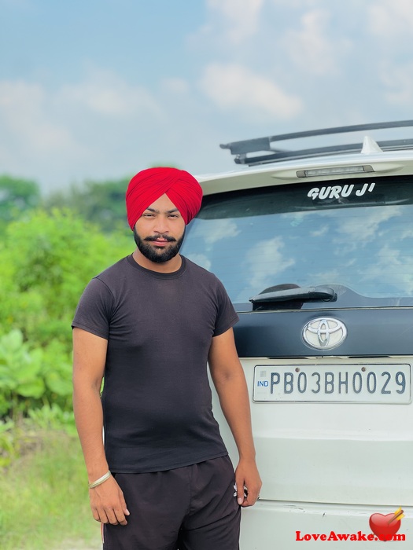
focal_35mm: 77
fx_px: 1225
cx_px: 206
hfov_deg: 19.1
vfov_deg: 25.3
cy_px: 275
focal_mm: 9
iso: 32
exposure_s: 1/377
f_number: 2.8
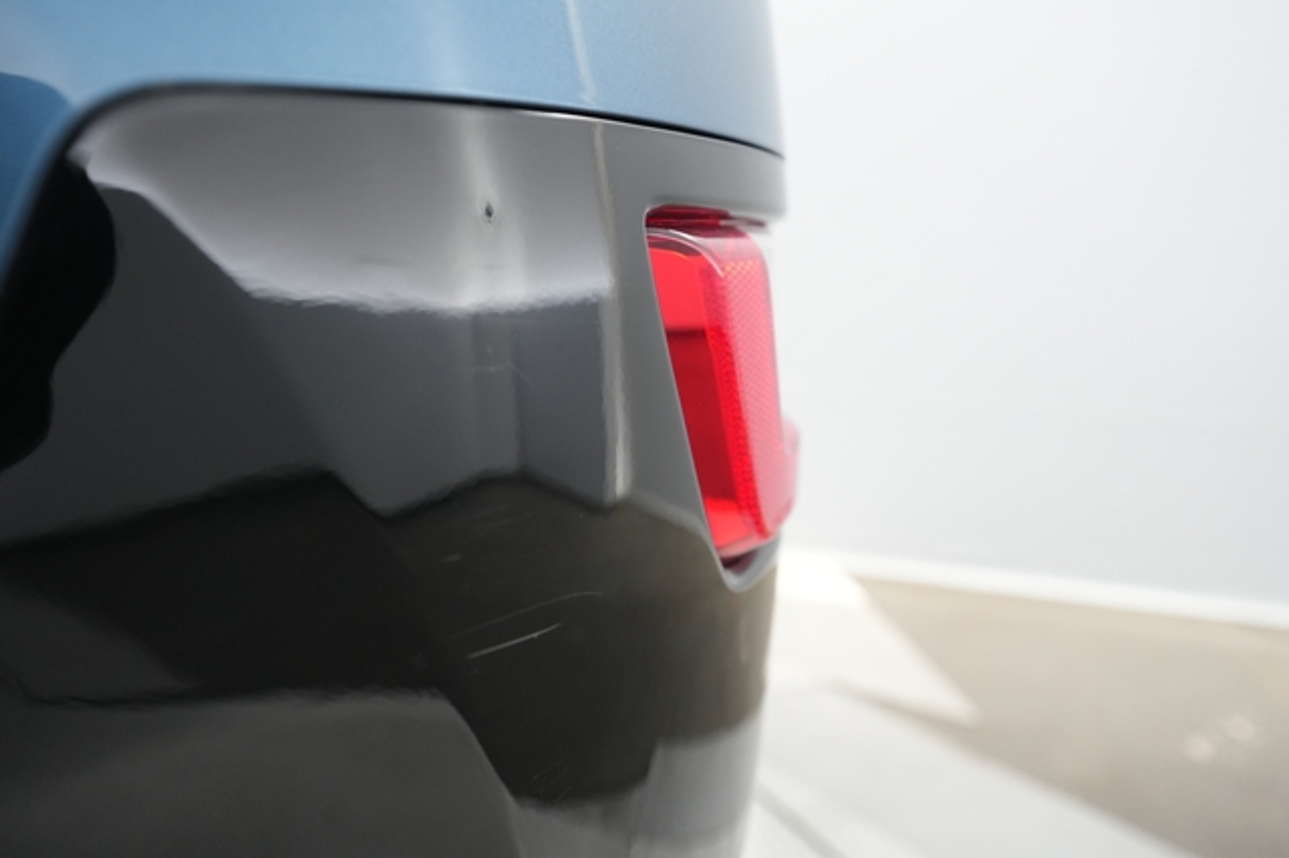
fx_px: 895
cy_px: 429
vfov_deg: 51.2
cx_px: 644
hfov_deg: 71.5
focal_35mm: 25
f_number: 4
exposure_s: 1/100
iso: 2500
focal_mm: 25
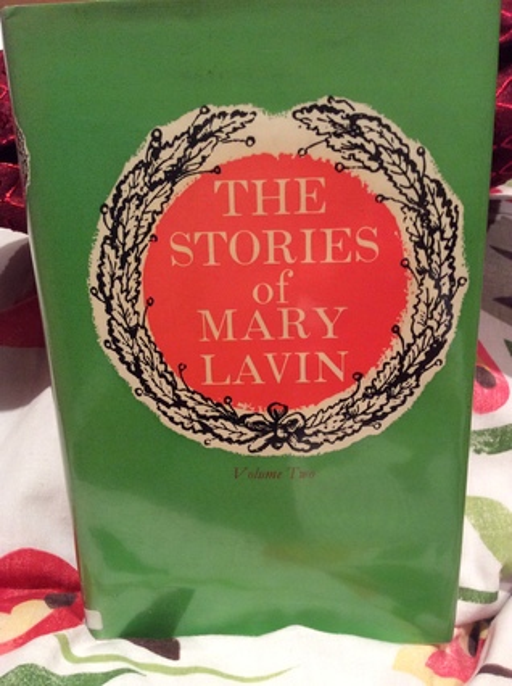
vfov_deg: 56.9
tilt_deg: -38.2
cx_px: 256
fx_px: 633
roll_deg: -1.8
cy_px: 343
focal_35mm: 32
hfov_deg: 44.0
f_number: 2.4
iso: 160
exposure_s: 1/25
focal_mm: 3.3
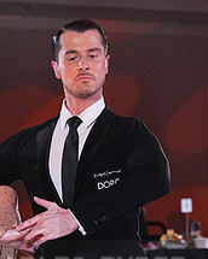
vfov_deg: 7.7
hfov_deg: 6.2
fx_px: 1931
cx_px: 39
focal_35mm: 251
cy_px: 281
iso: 5000
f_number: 5
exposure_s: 1/400
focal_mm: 99
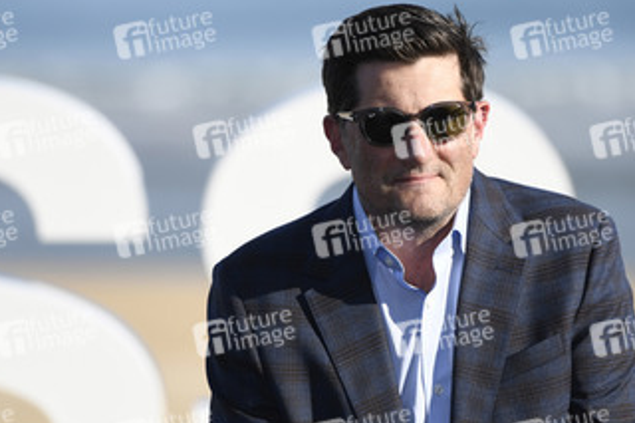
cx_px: 390
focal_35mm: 282
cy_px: 284
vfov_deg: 4.9
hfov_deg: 7.3
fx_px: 4971
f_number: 3.2
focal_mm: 200
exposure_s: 1/3200
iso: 250
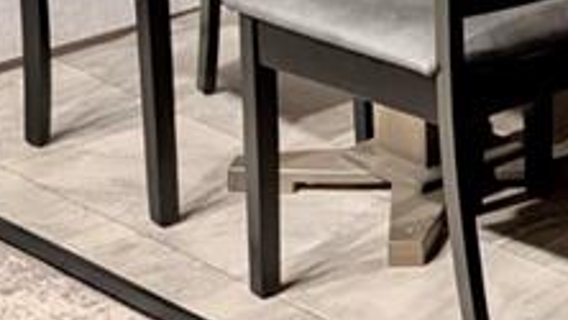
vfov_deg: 9.9
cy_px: -108
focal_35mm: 120
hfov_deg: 15.0
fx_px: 1808
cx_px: 1081
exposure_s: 1/24
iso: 807
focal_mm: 6.9
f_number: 1.68
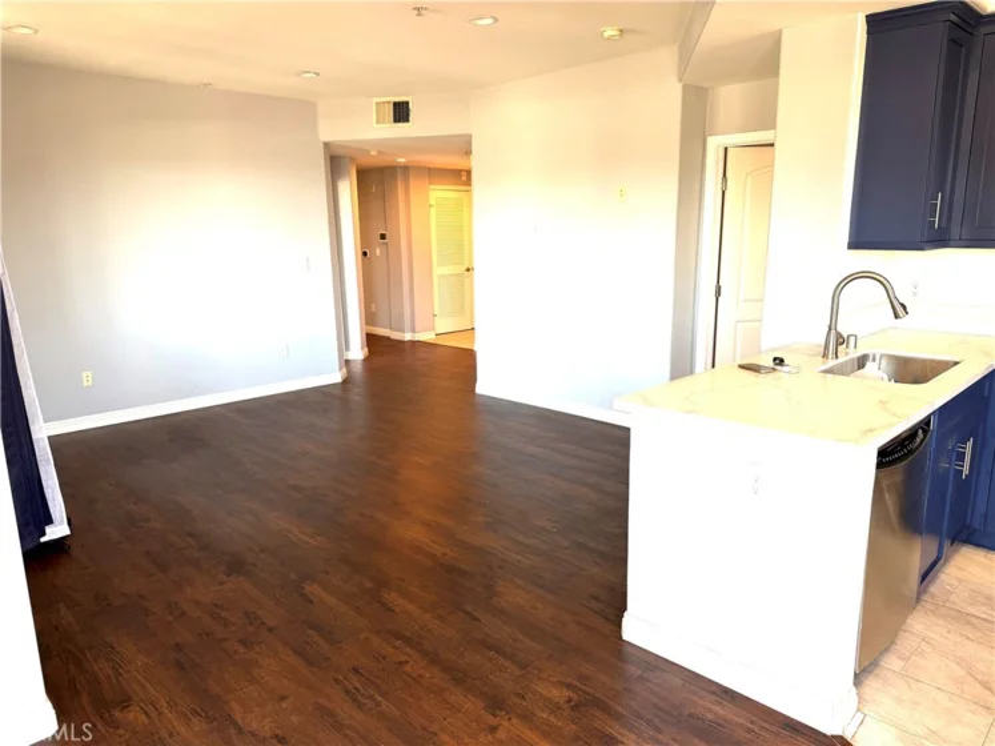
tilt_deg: -12.3
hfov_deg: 71.6
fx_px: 690
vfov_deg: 56.8
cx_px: 498
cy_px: 373
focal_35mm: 24
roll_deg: +1.3
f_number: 1.78
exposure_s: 1/111
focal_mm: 6.76
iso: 100
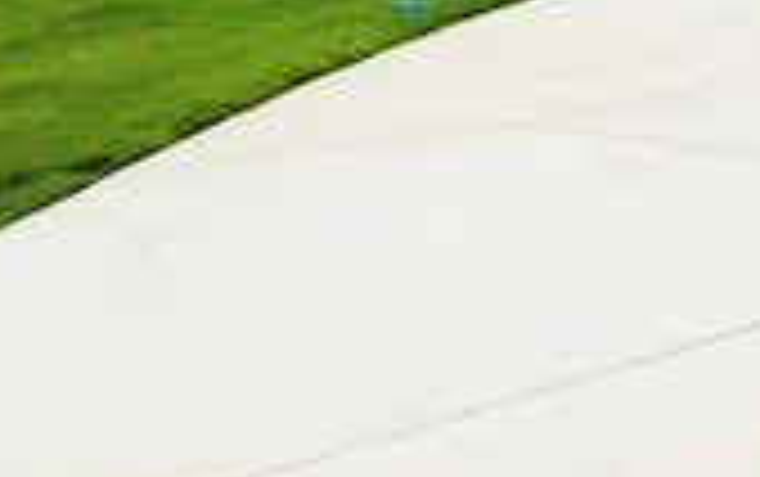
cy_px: -549
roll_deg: -0.4
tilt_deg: +5.1
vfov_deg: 7.0
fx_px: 3732
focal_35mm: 180
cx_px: 2118
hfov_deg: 9.6
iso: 20
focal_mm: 3.99
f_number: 1.8
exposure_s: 1/2083
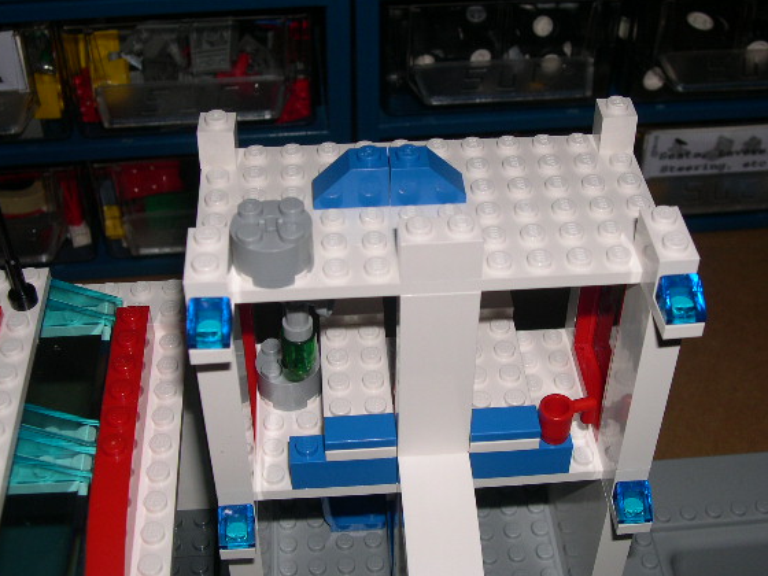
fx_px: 1065
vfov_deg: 30.2
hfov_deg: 39.6
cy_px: 259
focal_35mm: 48
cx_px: 418
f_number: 8
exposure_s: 1/60
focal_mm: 9
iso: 100
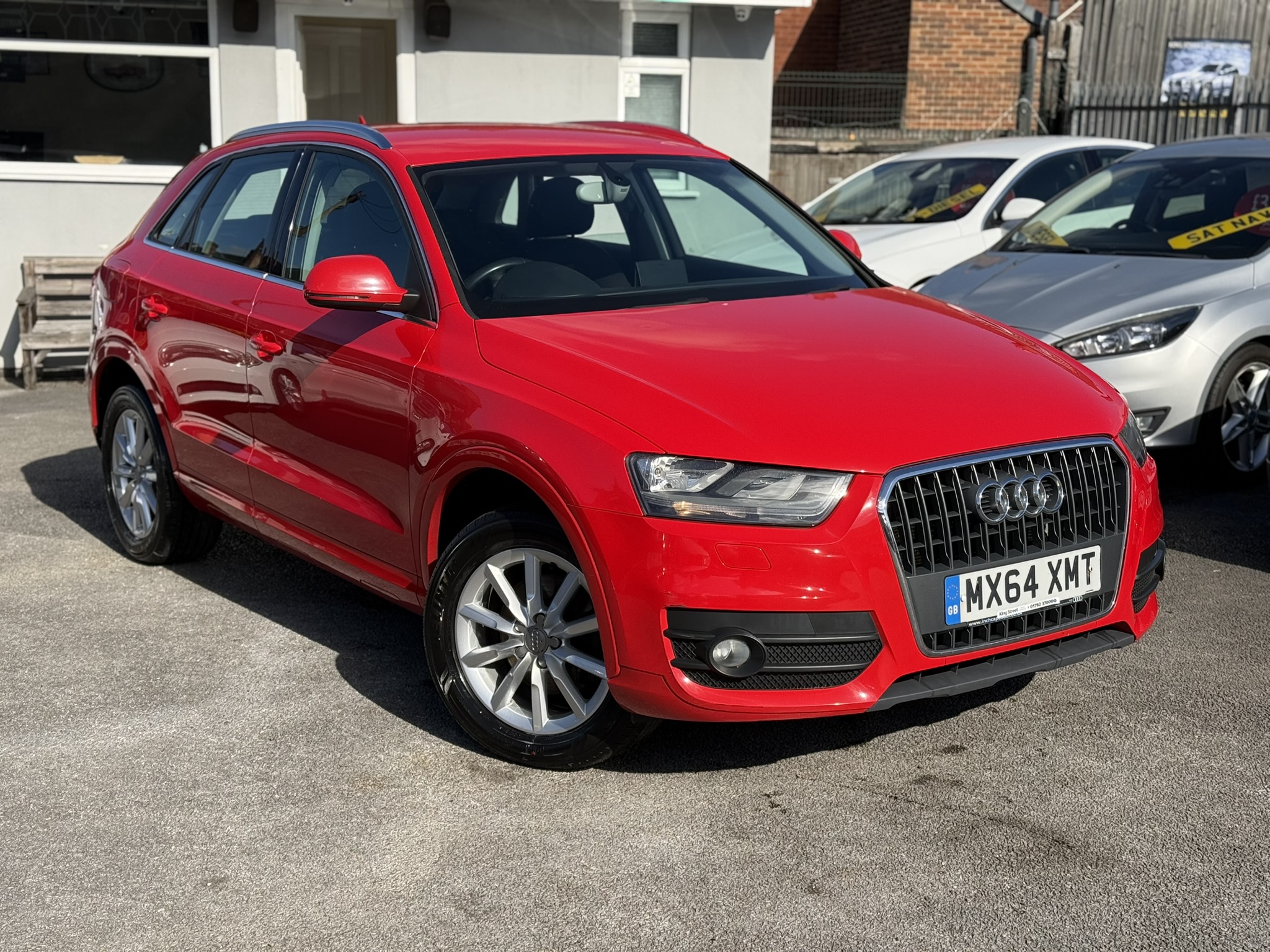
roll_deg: -1.1
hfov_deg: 39.7
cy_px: 476
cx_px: 635
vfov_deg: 30.3
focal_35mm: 48
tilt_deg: -10.0
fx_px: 1761
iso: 64
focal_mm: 6.76
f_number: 1.78
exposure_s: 1/3704
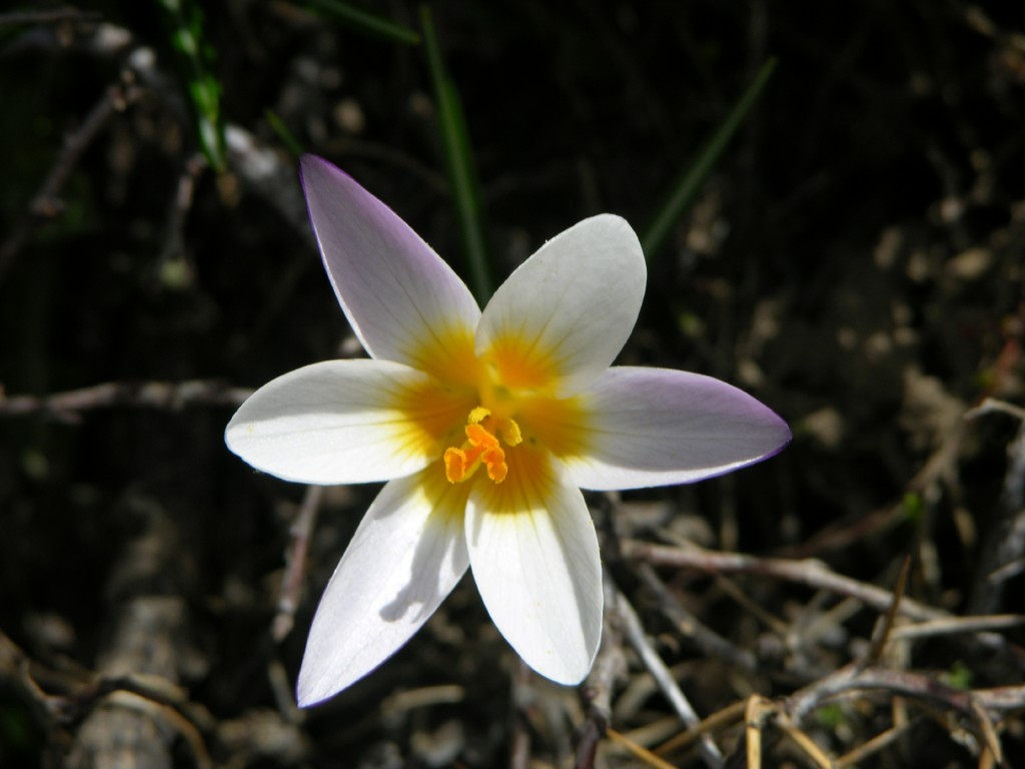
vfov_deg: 5.3
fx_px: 8291
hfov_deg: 7.1
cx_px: 512
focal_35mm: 280
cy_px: 384
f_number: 5.9
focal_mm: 71.2
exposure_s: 1/301
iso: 50
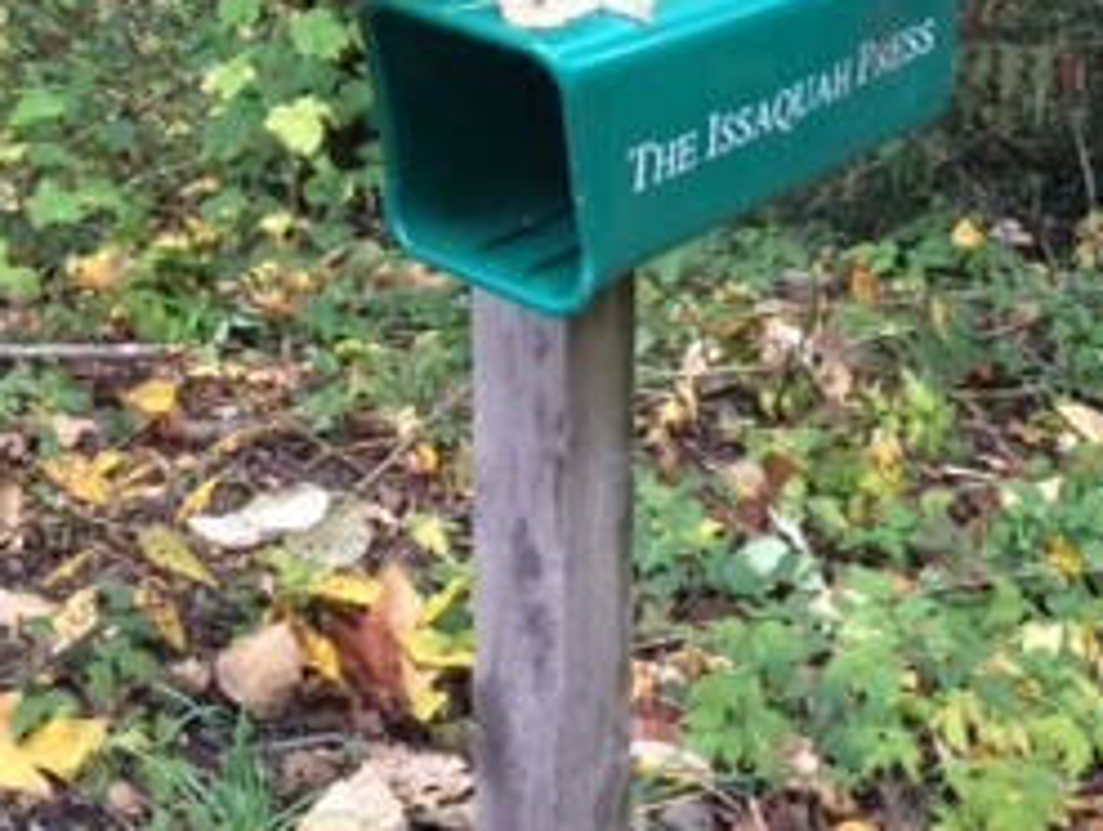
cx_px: 380
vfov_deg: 18.8
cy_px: -125
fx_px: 2393
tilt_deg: -14.8
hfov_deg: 25.8
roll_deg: +2.8
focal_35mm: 75
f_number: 2.2
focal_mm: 4.15
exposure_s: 1/40
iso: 40
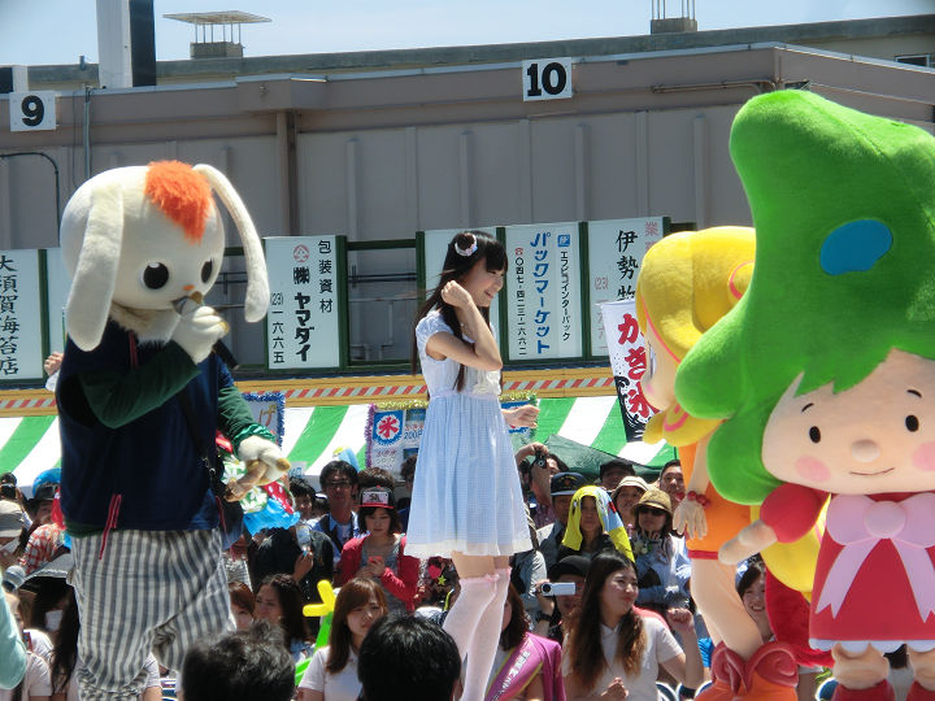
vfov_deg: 8.2
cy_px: 350
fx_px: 4862
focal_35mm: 180
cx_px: 468
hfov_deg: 11.0
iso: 100
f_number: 5.7
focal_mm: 31.9
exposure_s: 1/400
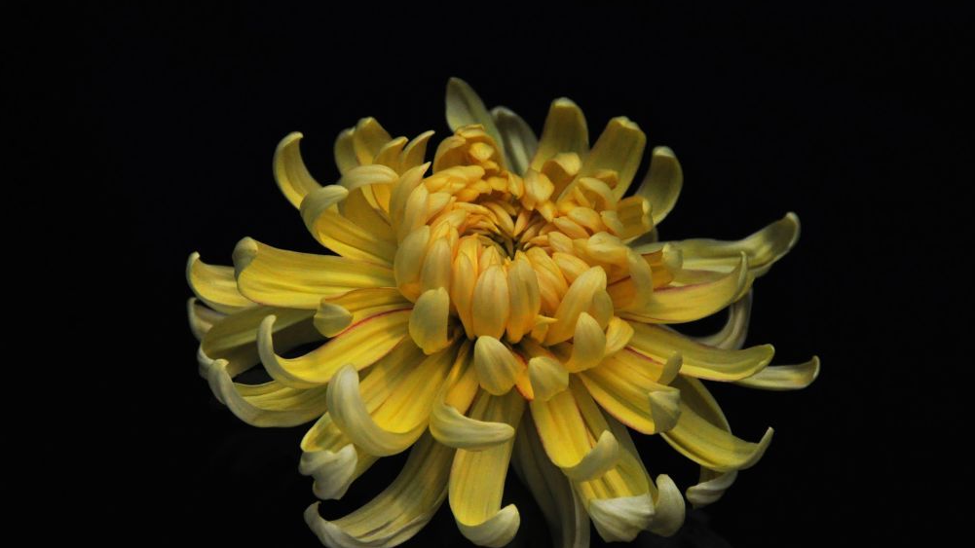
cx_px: 497
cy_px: 322
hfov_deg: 7.9
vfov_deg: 4.4
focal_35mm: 273
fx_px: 7058
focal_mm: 170
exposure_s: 1/1600
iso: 800
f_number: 5.6
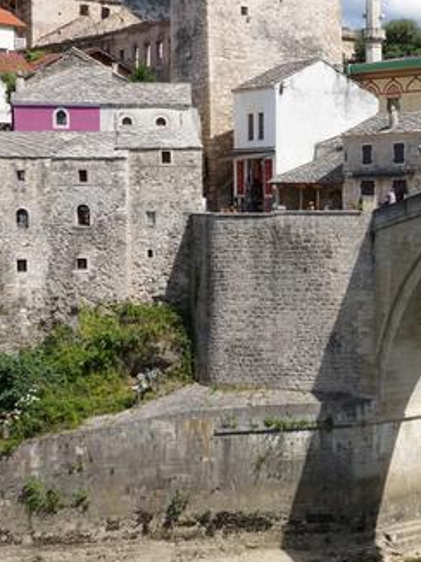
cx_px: 507
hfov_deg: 21.8
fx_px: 1007
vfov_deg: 31.1
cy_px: 228
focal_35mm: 62
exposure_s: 1/640
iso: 125
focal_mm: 12.81
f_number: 5.6
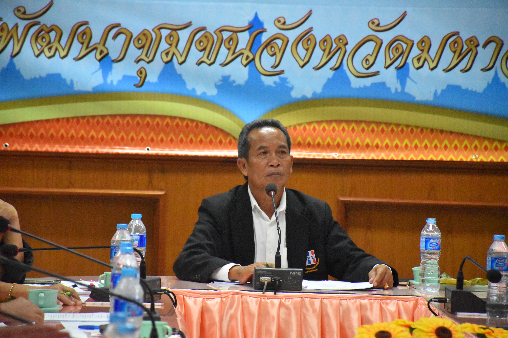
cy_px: 169
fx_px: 2963
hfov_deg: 9.8
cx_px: 254
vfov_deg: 6.5
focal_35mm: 210
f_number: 5.6
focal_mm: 140
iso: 12800
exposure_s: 1/500
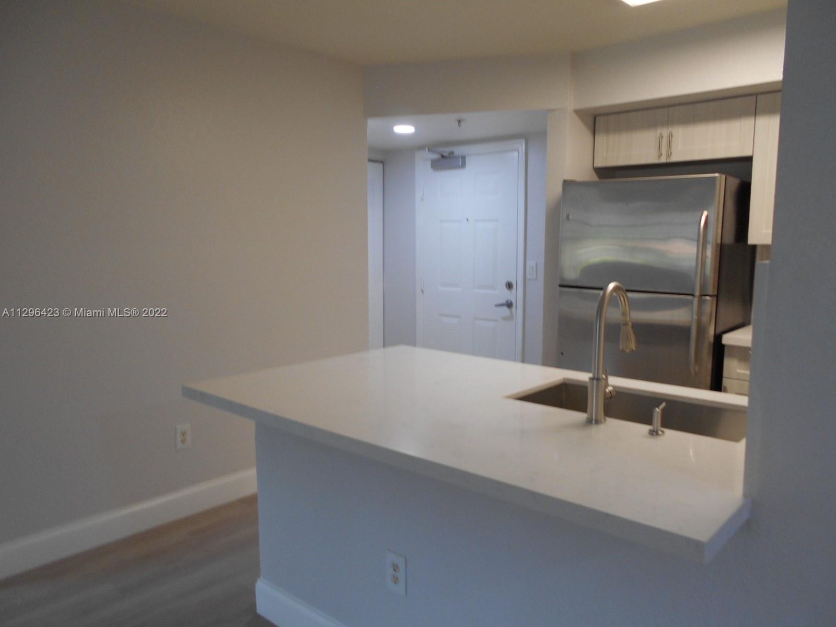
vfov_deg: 53.1
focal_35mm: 26
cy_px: 314
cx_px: 418
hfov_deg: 67.3
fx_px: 628
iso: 125
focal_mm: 4.6
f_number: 3.2
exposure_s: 1/30
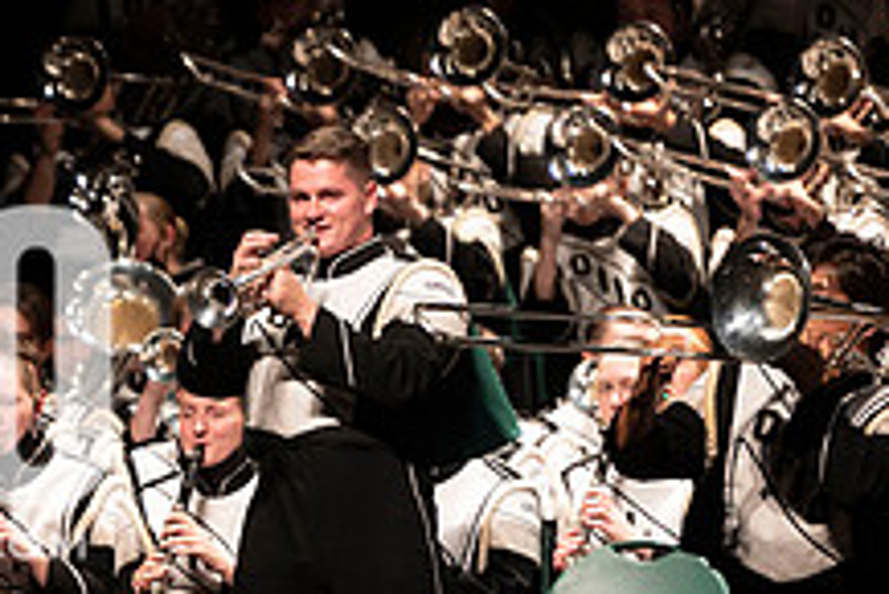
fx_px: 13195
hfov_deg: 3.8
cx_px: -197
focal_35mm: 534
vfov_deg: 2.6
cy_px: 397
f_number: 2.8
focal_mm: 200
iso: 2500
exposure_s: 1/500
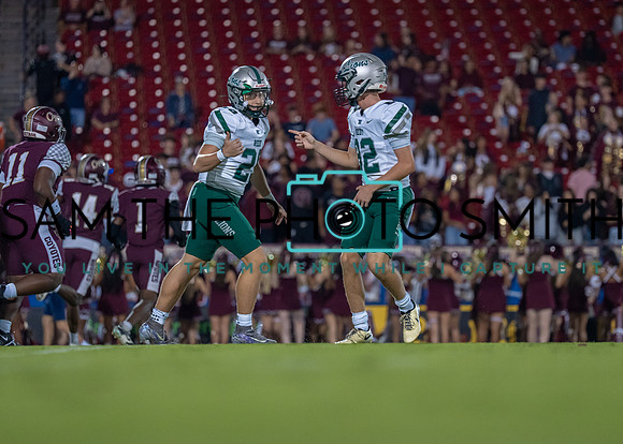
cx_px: 343
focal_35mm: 234
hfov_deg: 8.6
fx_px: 4147
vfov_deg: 6.1
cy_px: 225
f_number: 2.8
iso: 2500
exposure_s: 1/2000
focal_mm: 171
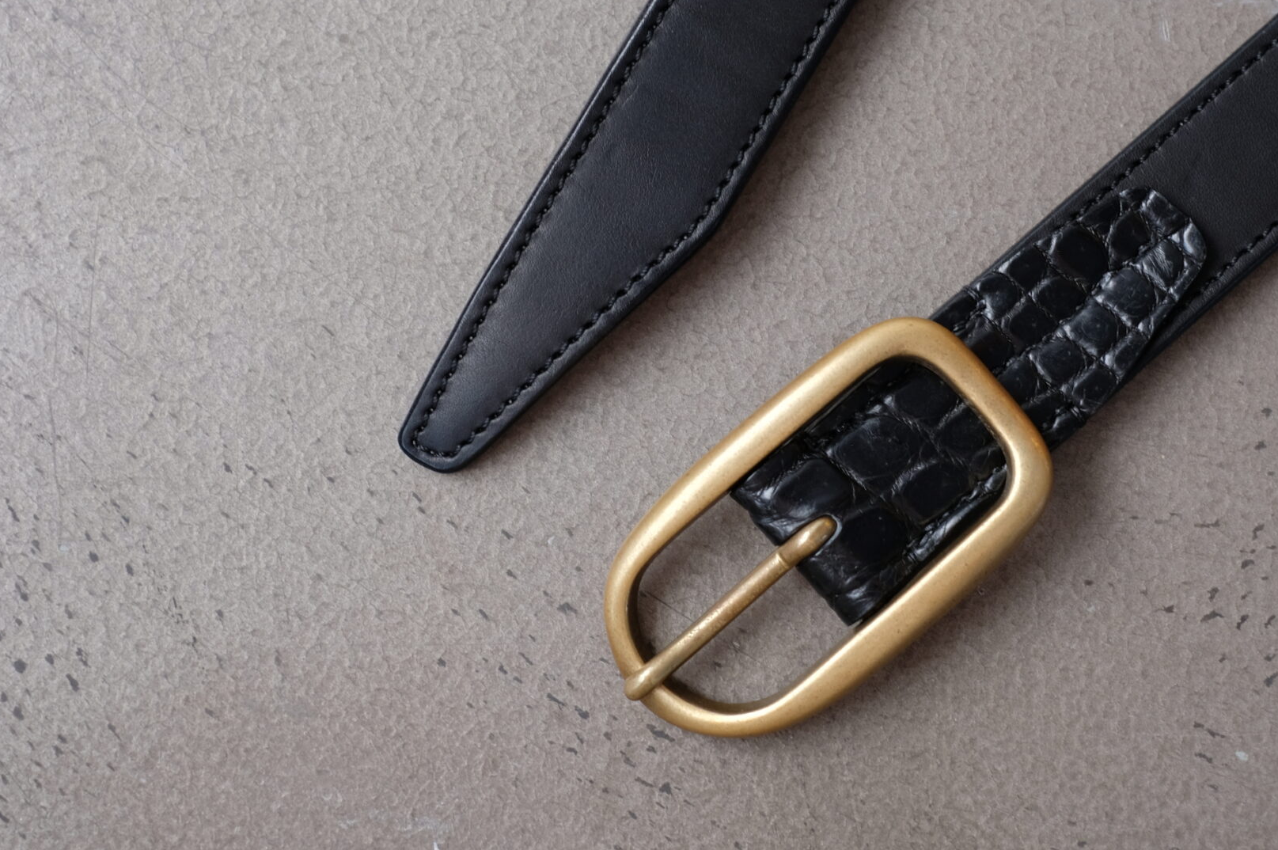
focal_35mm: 84
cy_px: 328
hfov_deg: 24.2
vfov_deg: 16.2
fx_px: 2979
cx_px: 766
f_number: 4
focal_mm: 35
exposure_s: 1/60
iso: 320
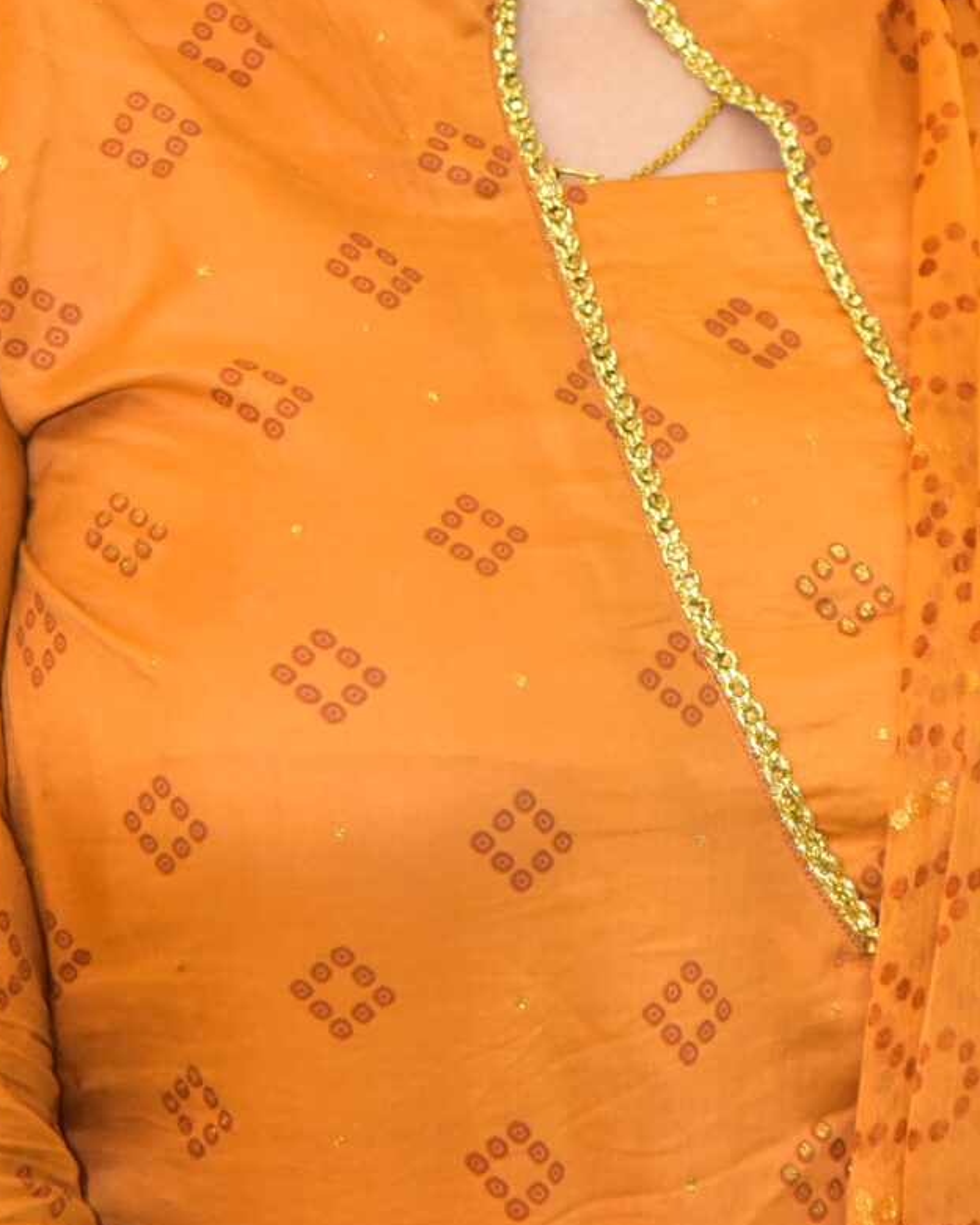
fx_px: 13414
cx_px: 514
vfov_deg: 5.2
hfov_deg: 4.2
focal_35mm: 370
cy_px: -58
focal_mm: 120
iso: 1000
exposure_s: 1/125
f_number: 4
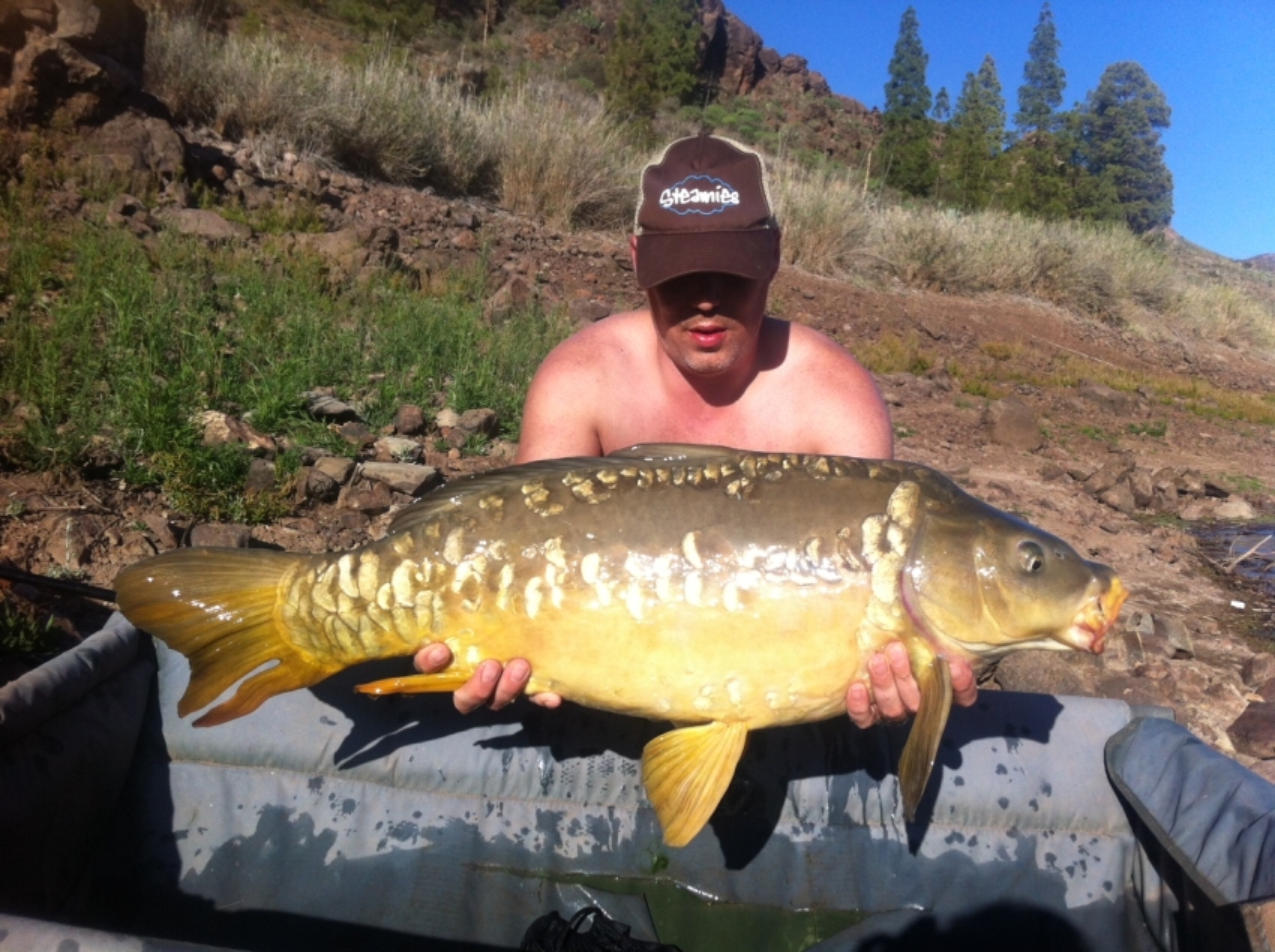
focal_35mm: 35
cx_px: 638
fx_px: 1287
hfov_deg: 52.7
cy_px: 476
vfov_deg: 40.6
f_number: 2.8
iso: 80
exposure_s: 1/1580
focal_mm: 3.85
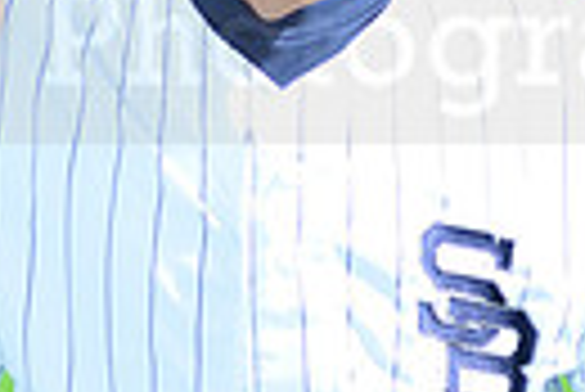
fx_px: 8411
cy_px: 11
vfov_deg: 2.7
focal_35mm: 517
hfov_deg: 4.0
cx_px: 351
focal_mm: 116
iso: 200
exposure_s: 1/200
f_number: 8
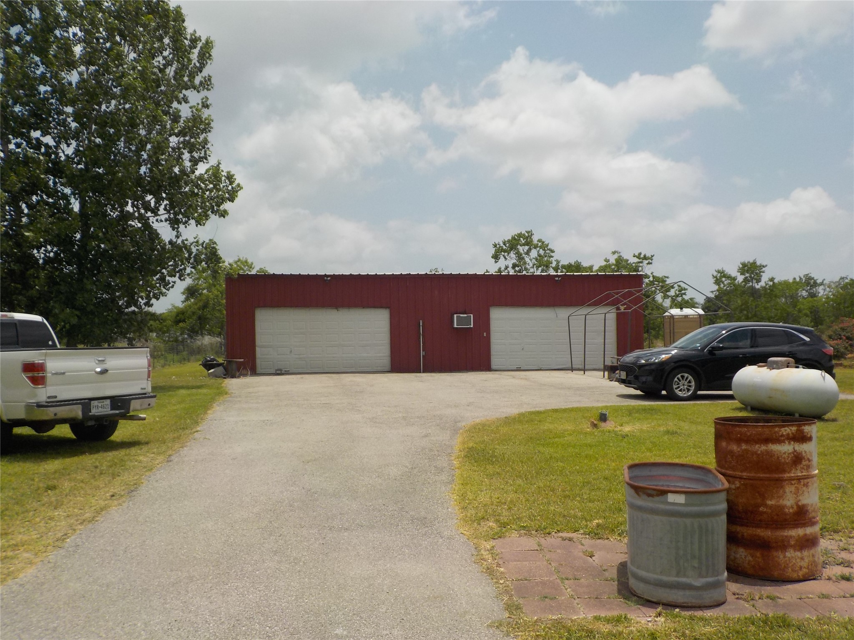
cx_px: 427
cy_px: 320
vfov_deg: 46.8
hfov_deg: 60.0
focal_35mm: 30
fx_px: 740
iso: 125
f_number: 6.6
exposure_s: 1/640
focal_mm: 4.1
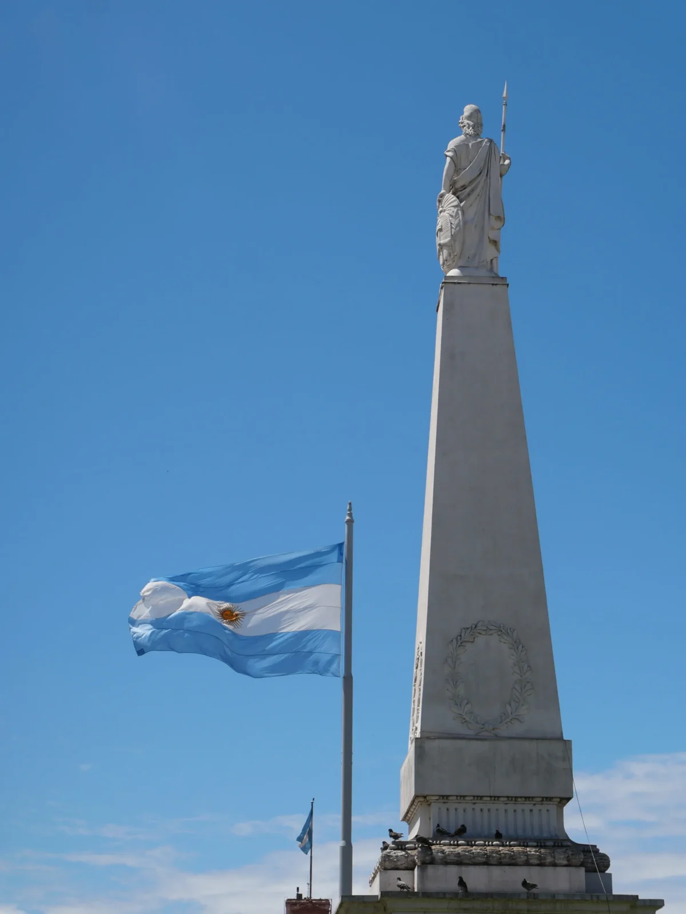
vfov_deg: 30.3
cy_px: 457
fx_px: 1691
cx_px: 343
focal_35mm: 64
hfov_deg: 22.9
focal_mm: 32
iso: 200
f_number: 11
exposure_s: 1/500
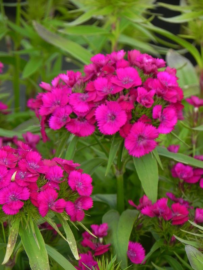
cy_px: 135
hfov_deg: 3.9
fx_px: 2948
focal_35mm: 377
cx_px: 102
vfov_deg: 5.3
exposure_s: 1/160
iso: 160
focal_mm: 67.2
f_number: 5
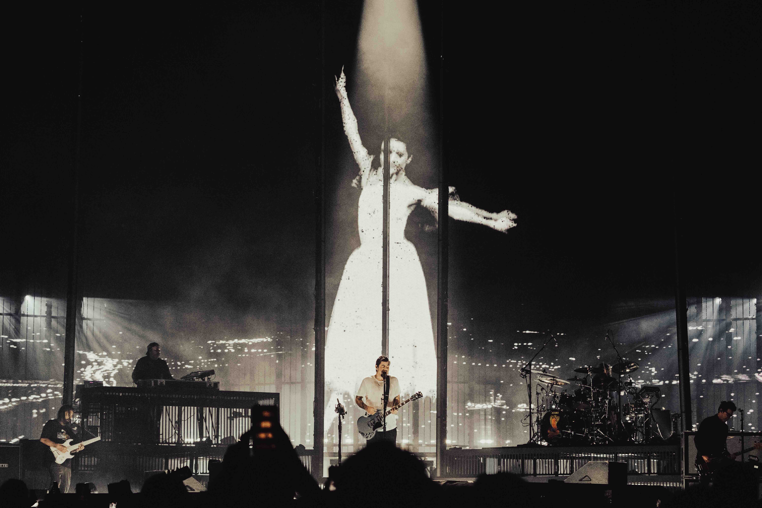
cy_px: 254
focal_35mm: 100
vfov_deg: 13.7
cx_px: 381
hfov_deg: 20.4
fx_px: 2117
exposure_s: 1/500
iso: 8000
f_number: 5
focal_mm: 100
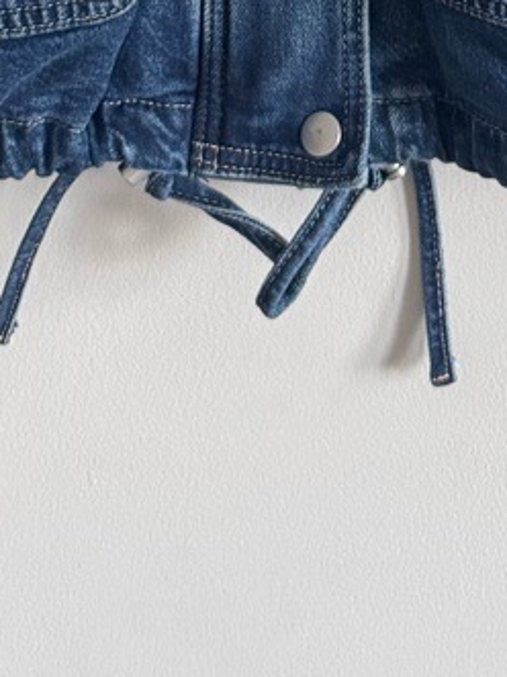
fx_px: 2267
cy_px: -628
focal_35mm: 116
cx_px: 382
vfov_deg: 14.4
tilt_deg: -7.9
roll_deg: -2.4
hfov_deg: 12.7
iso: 400
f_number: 1.78
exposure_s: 1/60
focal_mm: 6.76
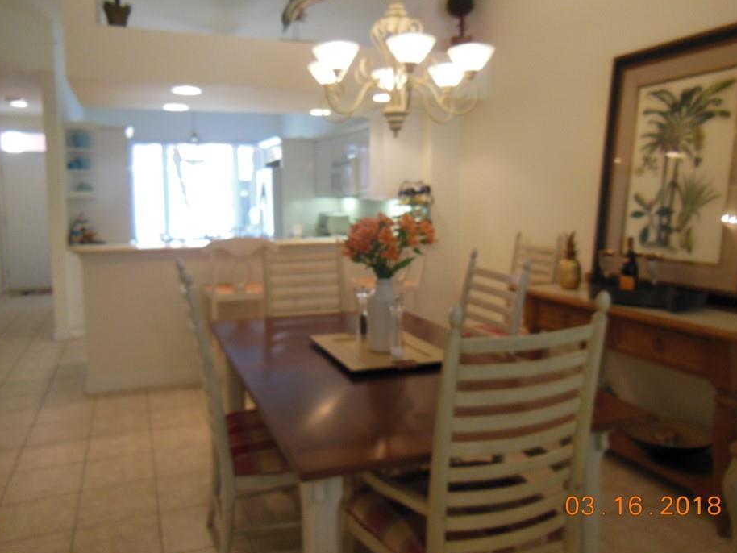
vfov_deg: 49.7
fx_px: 596
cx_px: 341
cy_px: 256
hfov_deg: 63.4
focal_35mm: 28
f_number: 3.5
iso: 320
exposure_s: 1/30
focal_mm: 4.5
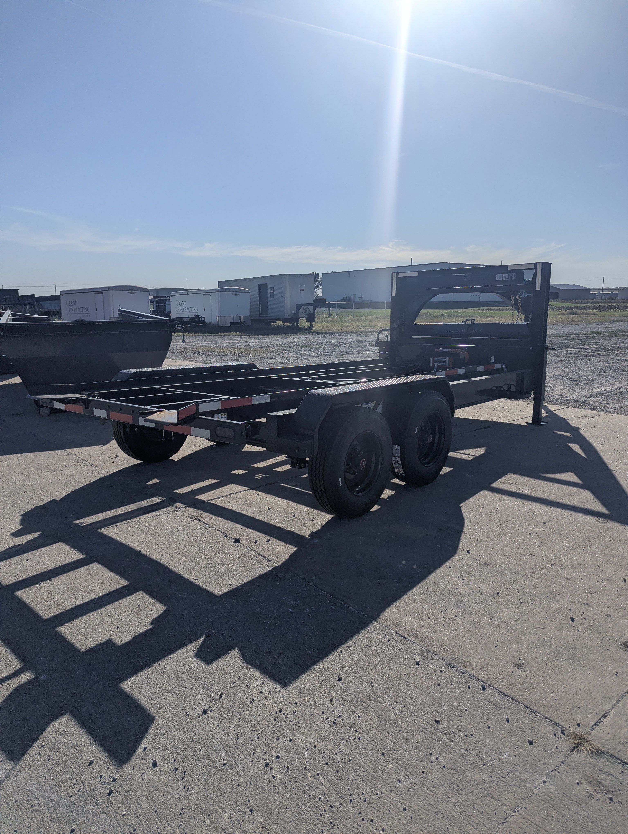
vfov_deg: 71.5
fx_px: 579
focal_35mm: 24
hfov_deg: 56.9
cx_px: 314
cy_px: 417
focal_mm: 6.81
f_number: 1.85
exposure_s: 1/7519
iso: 42
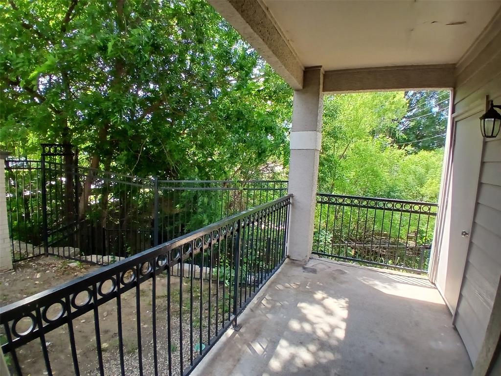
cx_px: 250
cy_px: 188
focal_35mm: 17
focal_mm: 1.4
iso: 50
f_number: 2.2
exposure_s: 1/120
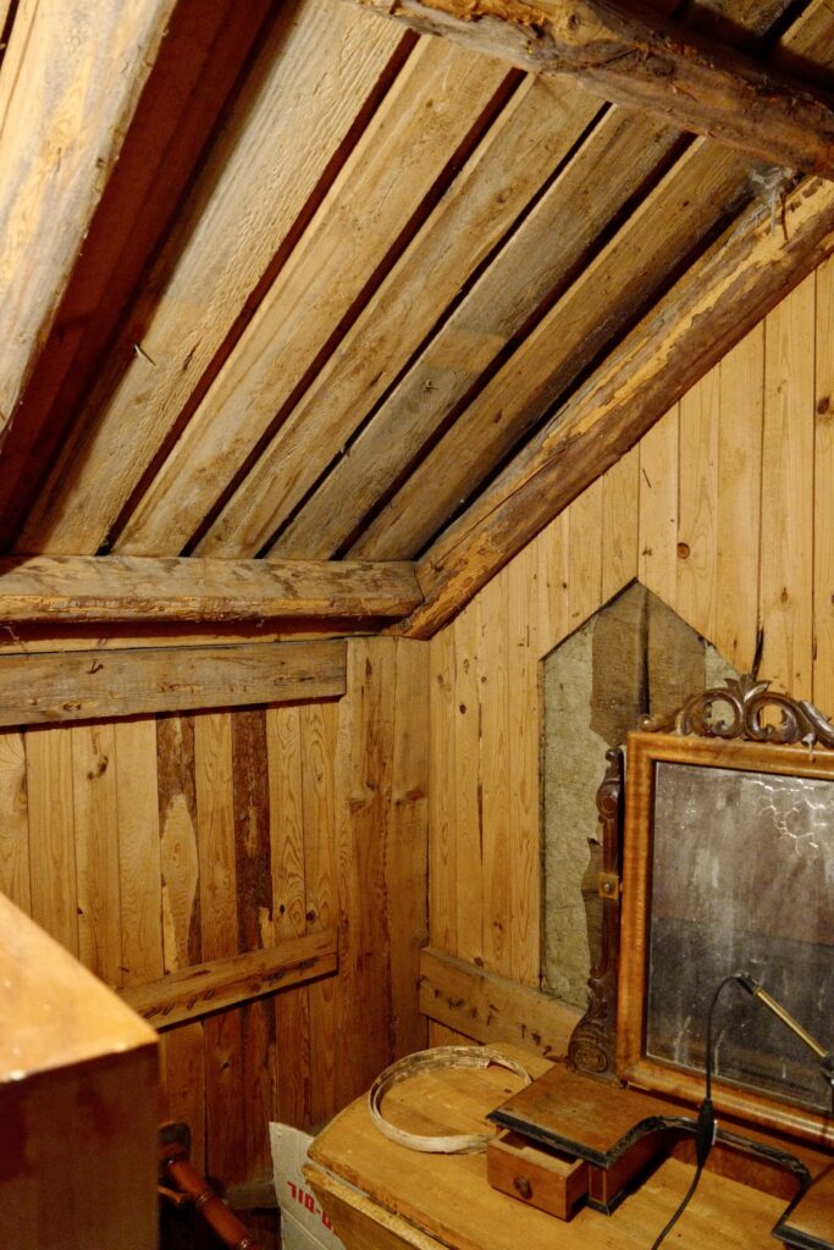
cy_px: 625
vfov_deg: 63.7
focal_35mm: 29
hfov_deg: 45.0
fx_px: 1007
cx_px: 417
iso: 6400
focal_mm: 19
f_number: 3.6
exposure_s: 1/50
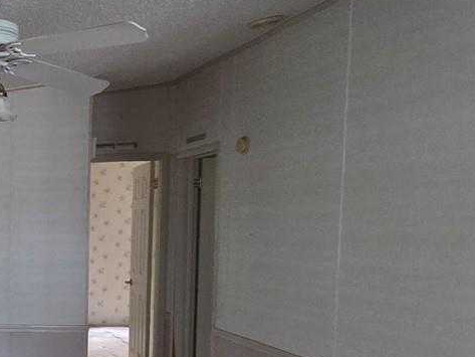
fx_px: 604
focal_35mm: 44
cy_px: 275
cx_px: -183
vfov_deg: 32.2
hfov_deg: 30.6
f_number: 2.2
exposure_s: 1/60
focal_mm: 2.2
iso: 640
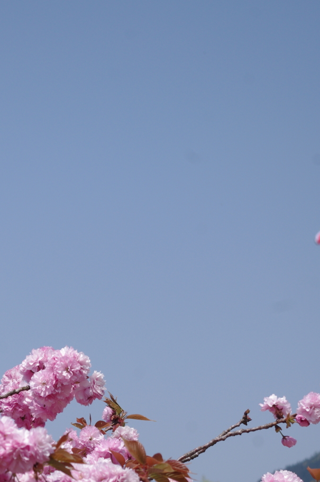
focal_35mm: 144
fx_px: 1925
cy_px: 377
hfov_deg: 9.5
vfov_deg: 14.2
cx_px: 125
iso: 200
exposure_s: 1/800
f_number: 7.1
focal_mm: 55
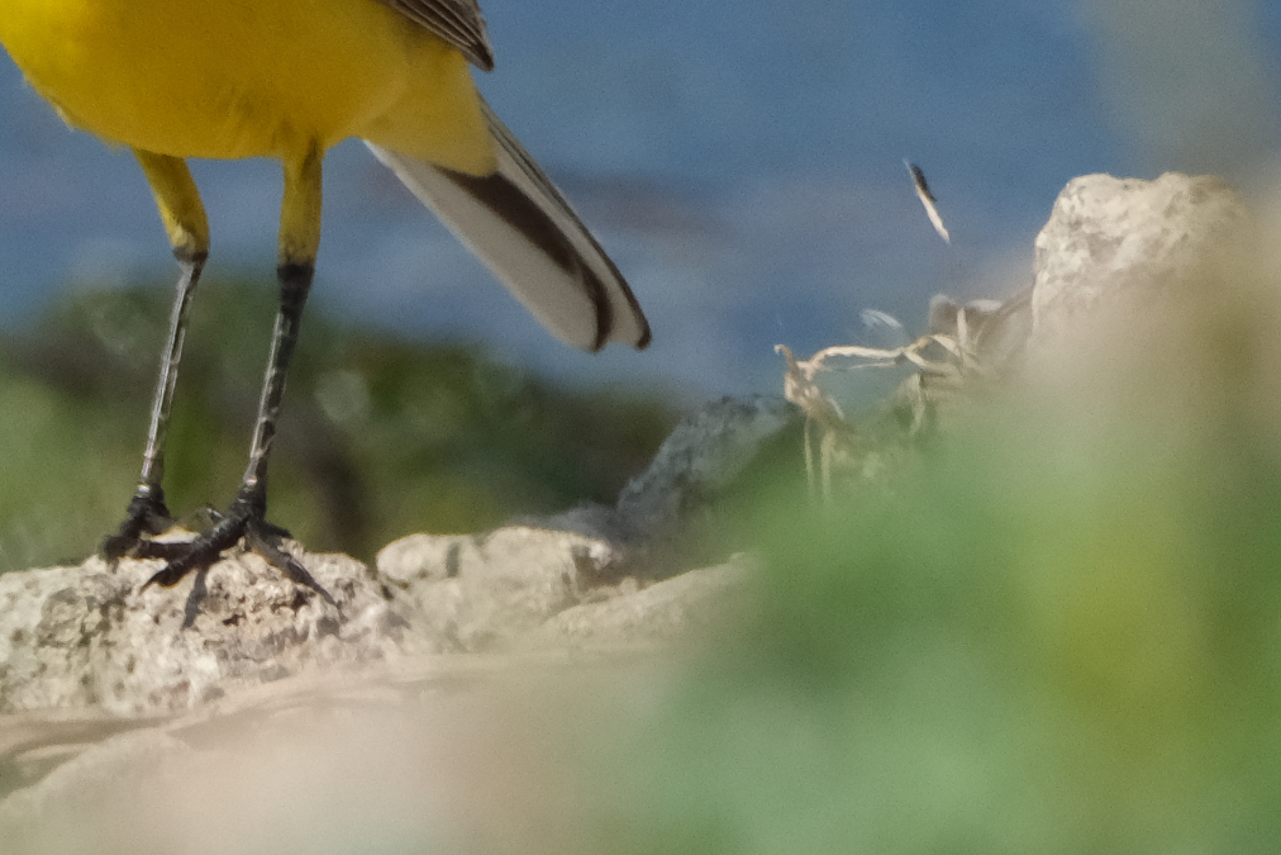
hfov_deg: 1.0
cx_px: 439
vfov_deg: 0.7
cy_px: -35
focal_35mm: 2000
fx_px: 71172
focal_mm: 600
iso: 2000
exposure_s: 1/4000
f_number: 8
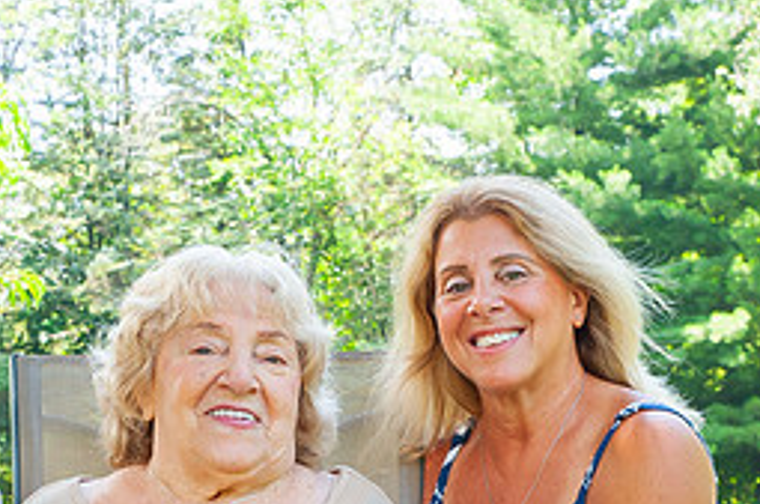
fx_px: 2887
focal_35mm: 137
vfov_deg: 9.9
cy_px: 477
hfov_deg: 15.0
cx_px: 316
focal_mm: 48
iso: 800
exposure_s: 1/125
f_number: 13
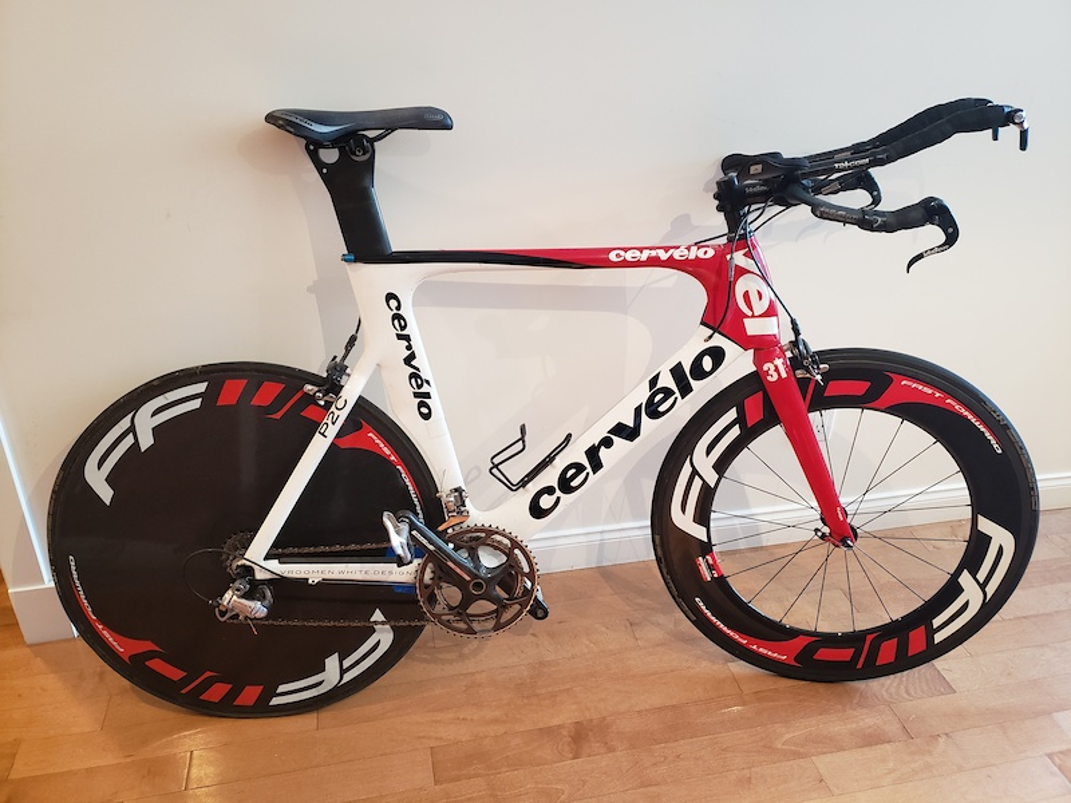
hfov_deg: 67.3
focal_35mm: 26
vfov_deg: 53.1
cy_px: 402
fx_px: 804
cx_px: 536
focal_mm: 4.3
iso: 250
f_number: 1.5
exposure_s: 1/40
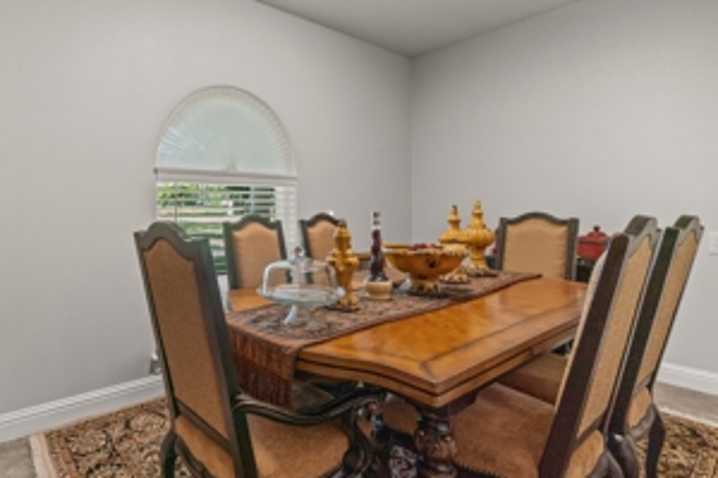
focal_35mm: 18
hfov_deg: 85.7
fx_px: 359
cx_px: 220
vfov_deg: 67.3
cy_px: 253
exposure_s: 1/30
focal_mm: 12
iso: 500
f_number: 5.6
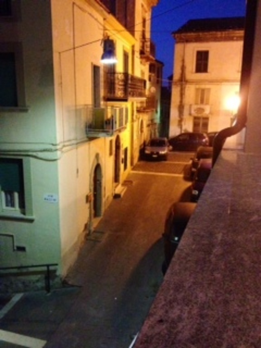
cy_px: 174
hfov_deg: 40.7
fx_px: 352
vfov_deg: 52.6
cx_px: 130
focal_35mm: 35
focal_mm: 4.28
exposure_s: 1/15
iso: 800
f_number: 2.4
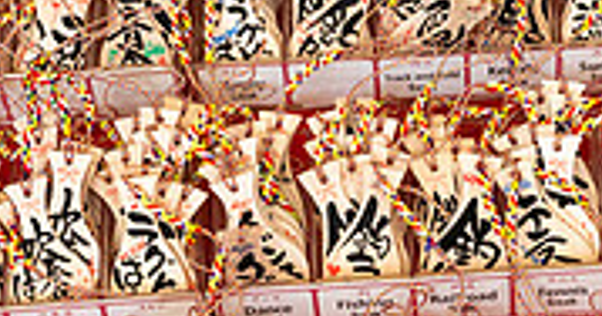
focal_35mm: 134
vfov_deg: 8.6
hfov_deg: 16.2
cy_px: 245
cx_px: 221
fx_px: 2106
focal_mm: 38
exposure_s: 1/320
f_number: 8
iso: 2200
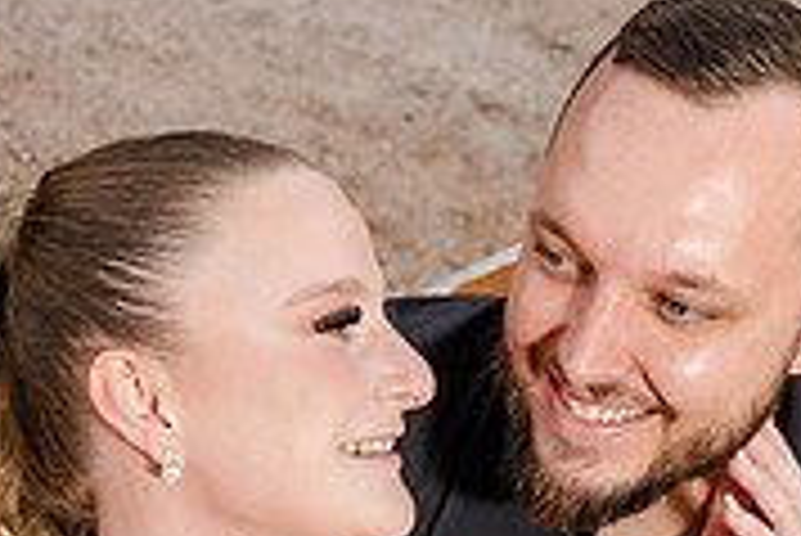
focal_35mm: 91
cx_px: 410
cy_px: 606
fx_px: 2026
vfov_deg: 14.7
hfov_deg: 22.4
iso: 320
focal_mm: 28
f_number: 5.6
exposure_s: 1/250
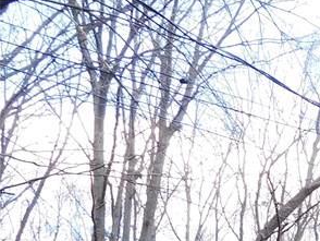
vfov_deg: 15.0
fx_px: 805
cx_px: 556
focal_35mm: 87
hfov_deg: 18.3
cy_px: 417
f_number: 3.4
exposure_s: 1/100
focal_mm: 4.5
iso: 125
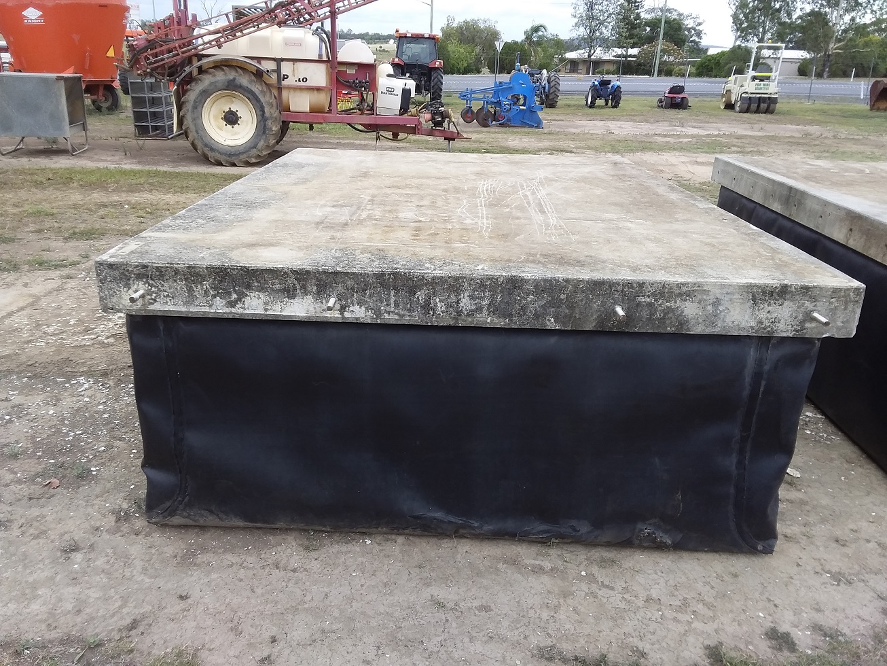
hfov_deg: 63.4
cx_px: 444
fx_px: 718
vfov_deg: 49.8
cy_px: 333
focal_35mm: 28
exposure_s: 1/522
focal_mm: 2.91
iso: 40
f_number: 1.9
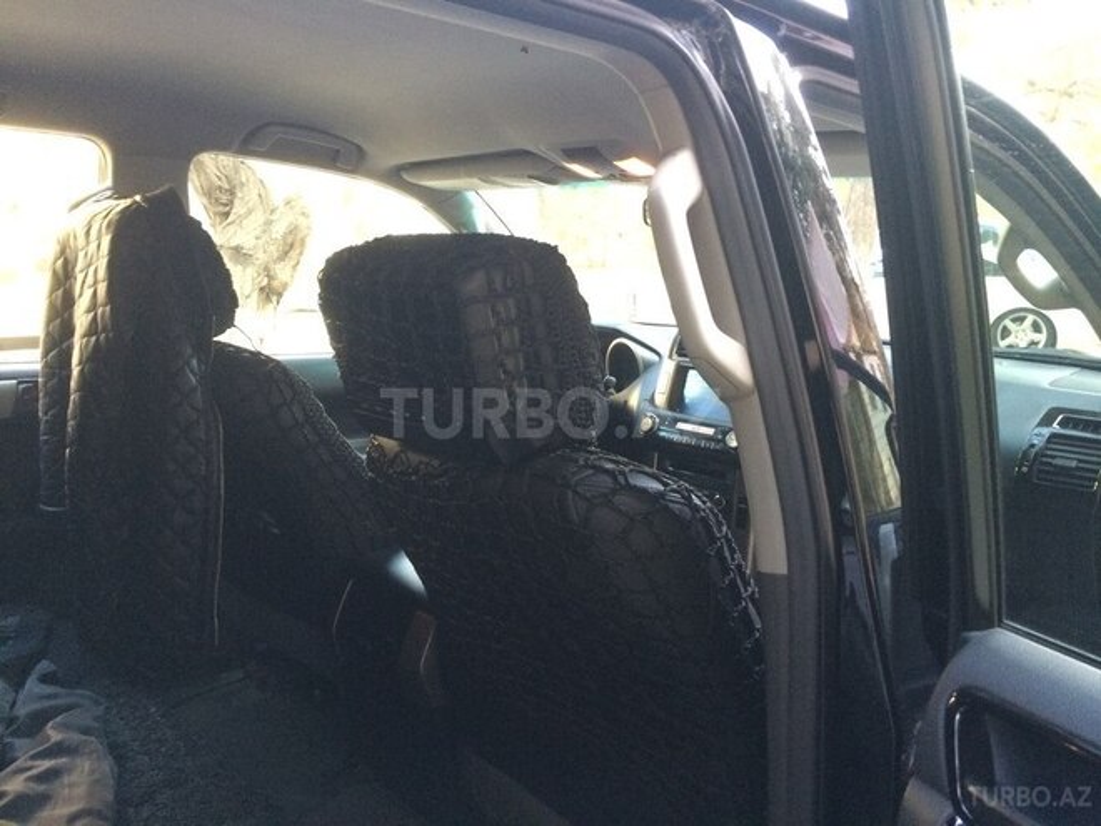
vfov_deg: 48.2
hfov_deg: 61.7
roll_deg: -1.1
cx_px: 550
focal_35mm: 29
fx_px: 922
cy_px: 413
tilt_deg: -13.4
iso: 200
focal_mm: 4.15
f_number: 2.2
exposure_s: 1/33
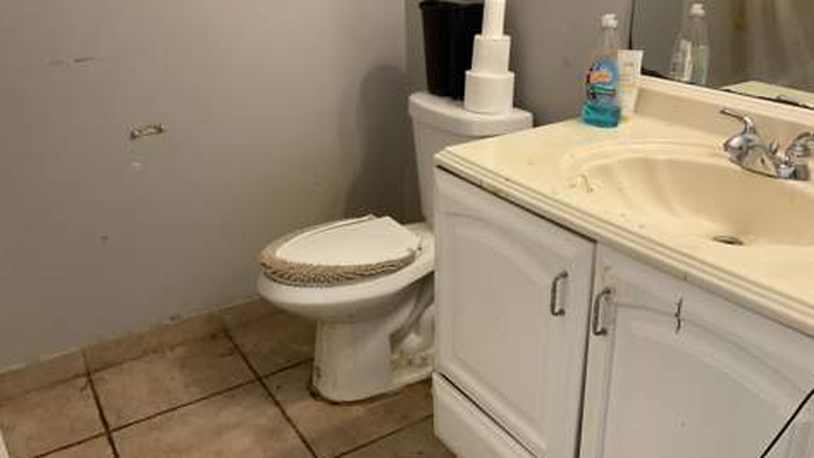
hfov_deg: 61.0
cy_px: 213
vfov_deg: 36.7
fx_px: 691
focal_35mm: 32
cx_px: 411
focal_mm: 3
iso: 200
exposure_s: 1/60
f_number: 1.8
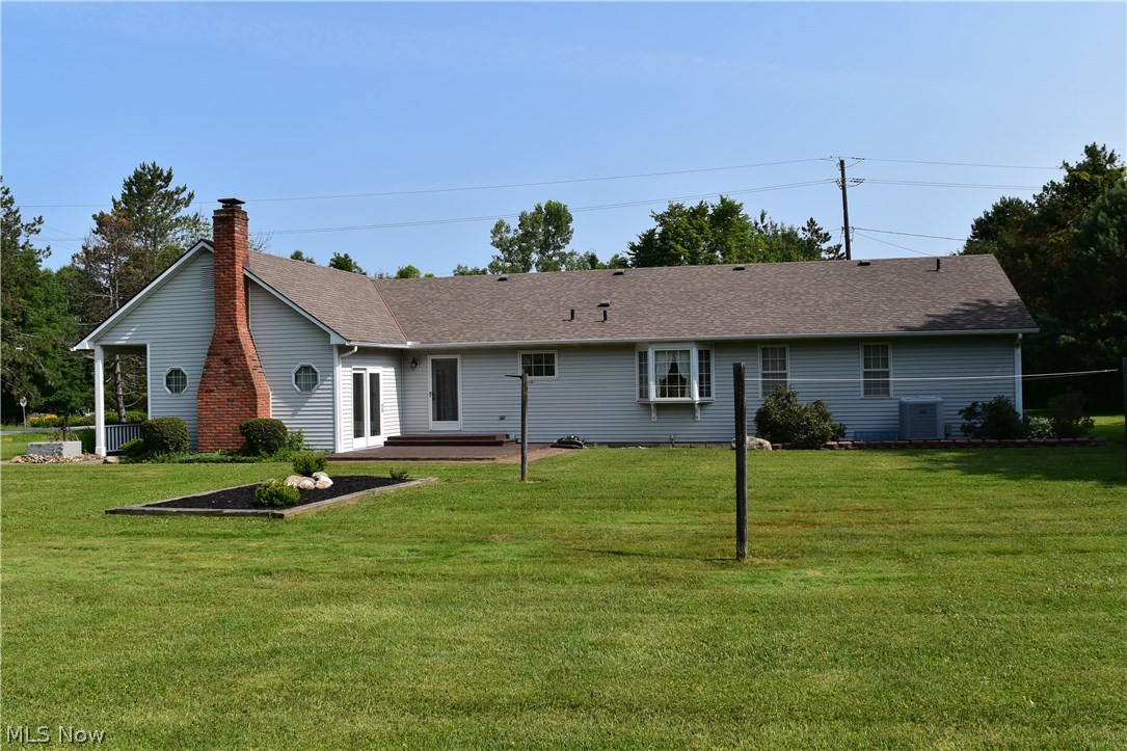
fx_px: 1033
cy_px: 376
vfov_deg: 40.0
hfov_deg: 57.2
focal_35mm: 33
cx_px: 564
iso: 400
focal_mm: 22
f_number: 11
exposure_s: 1/500
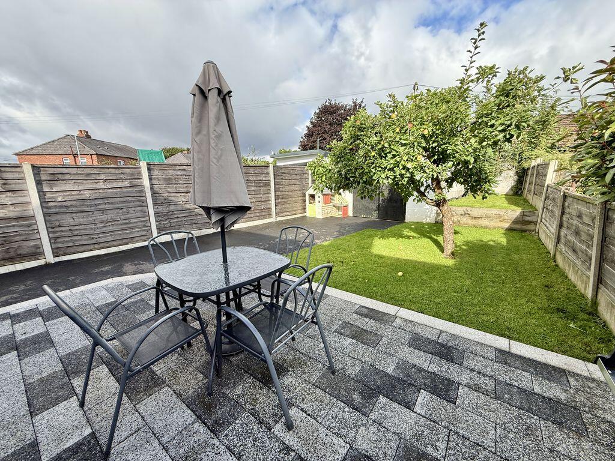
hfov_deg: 102.1
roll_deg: +1.6
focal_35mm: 14
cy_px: 230
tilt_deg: -12.7
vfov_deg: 85.7
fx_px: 249
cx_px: 308
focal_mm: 2.22
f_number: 2.2
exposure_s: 1/760
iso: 64
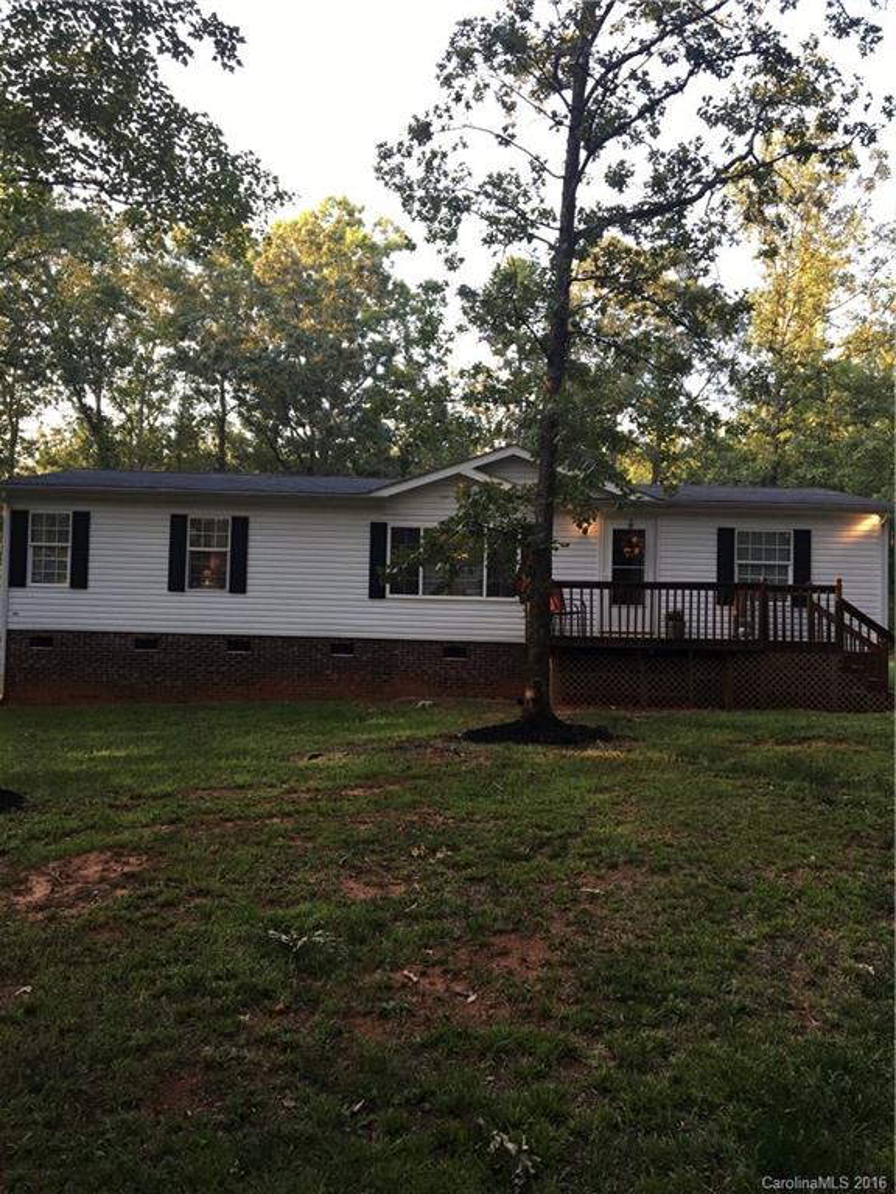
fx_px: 1001
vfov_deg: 61.7
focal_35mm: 29
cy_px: 597
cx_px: 448
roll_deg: -2.0
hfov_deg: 48.2
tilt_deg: +2.1
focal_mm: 4.15
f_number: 2.2
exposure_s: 1/120
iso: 32
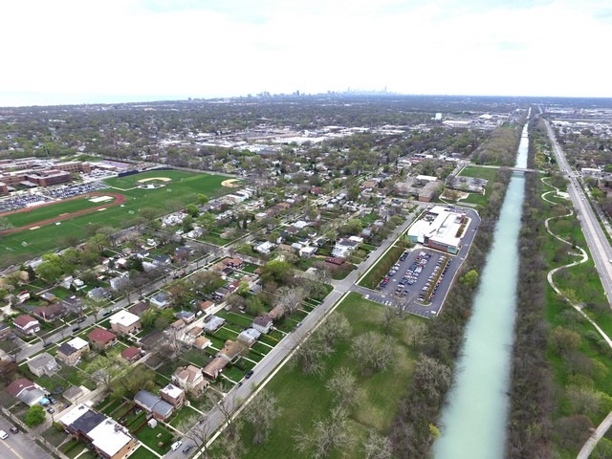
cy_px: 230
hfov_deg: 81.7
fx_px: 354
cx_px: 306
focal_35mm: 20
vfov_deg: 66.0
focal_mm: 3.61
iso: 100
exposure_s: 1/781
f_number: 2.8
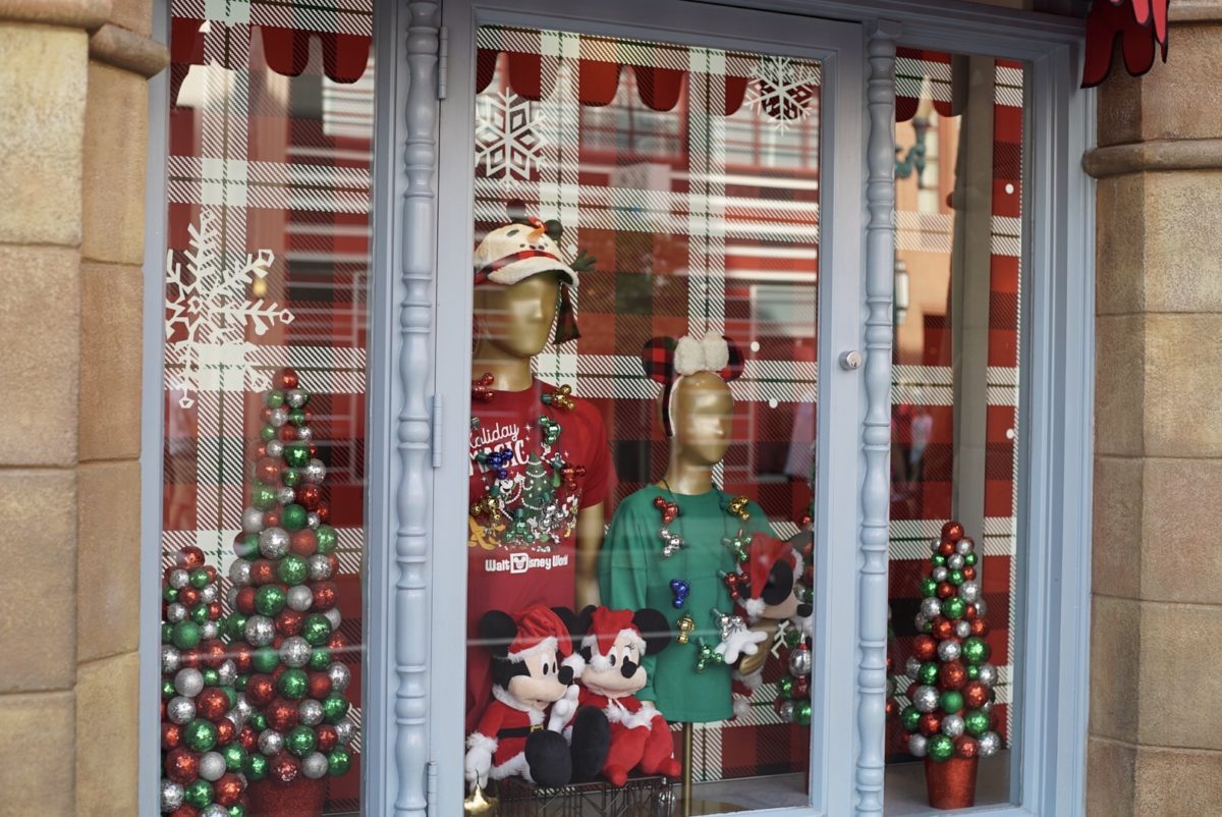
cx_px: 611
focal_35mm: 50
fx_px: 1698
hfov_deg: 39.6
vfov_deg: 27.0
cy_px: 408
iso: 125
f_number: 4
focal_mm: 50
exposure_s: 1/160
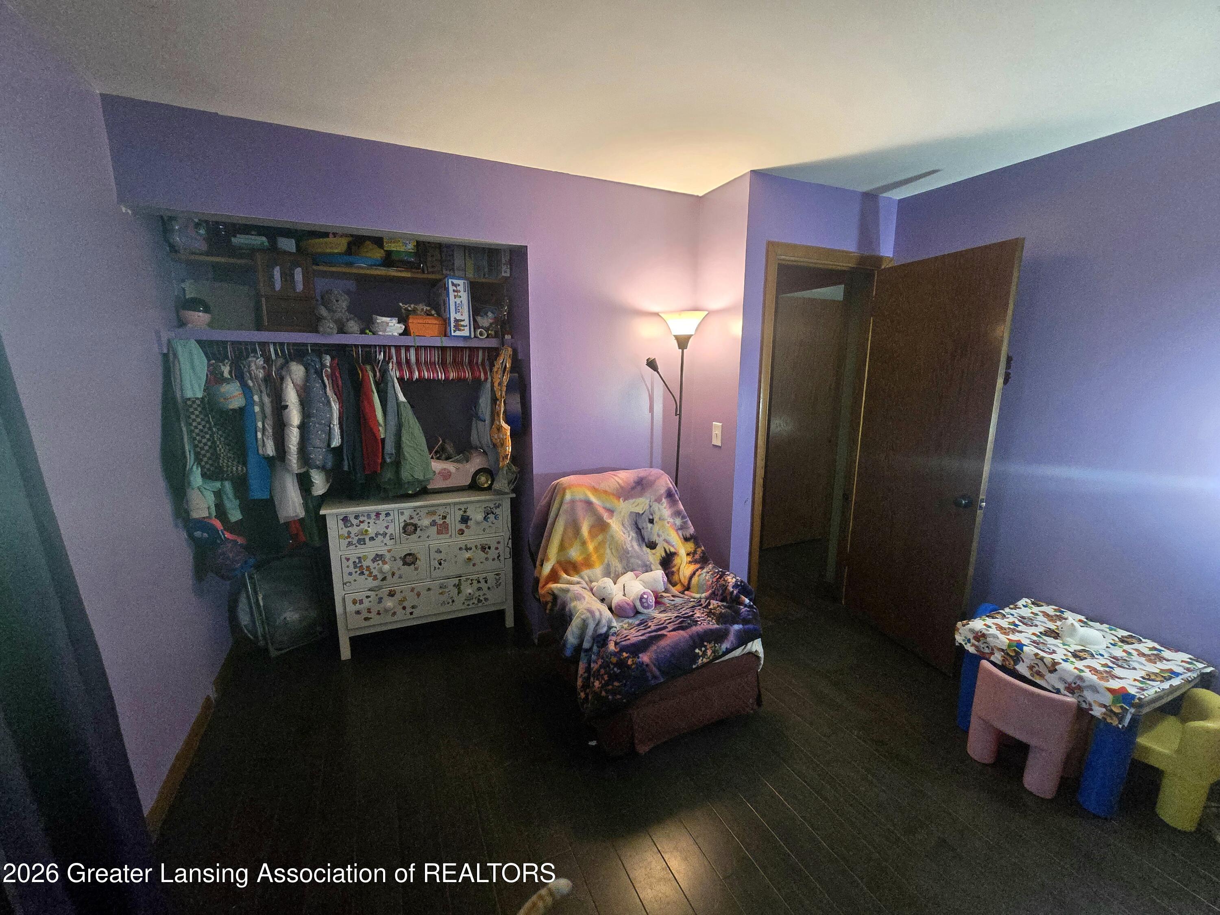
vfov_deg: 89.9
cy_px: 458
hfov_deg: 106.2
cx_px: 610
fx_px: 458
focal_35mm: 13
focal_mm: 2.2
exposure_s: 1/60.2
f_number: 2.2
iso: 1000
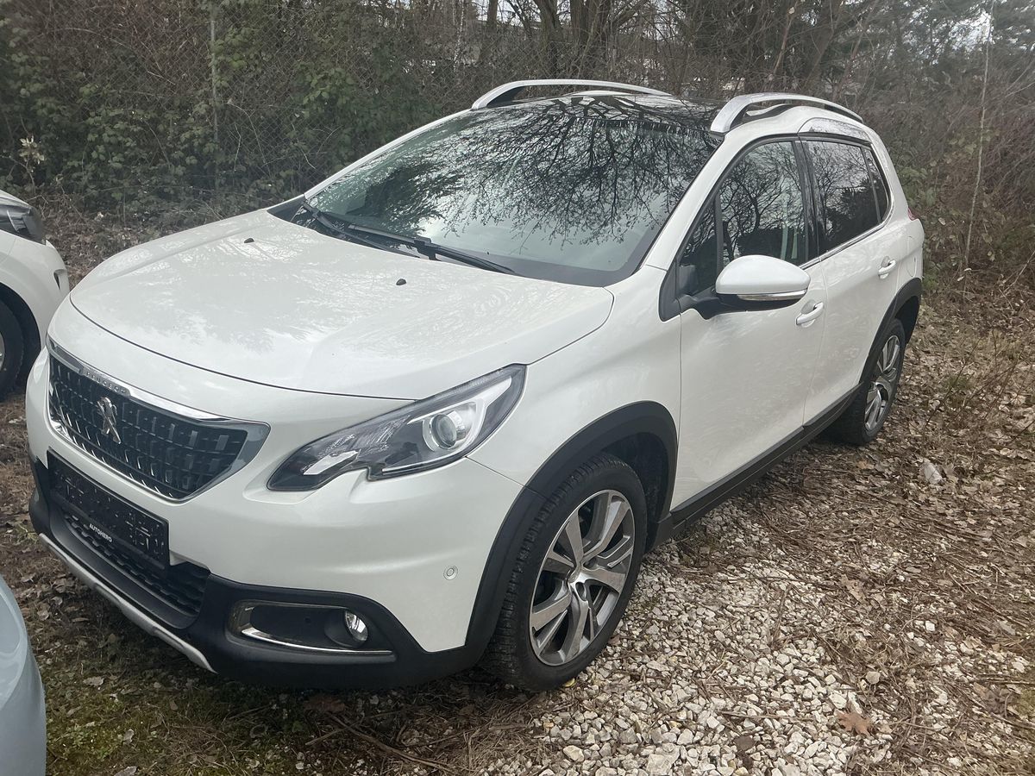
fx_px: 837
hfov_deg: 63.4
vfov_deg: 49.7
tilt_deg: -19.4
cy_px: 388
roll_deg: -5.4
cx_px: 518
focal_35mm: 28
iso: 25
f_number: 1.8
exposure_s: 1/504
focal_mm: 3
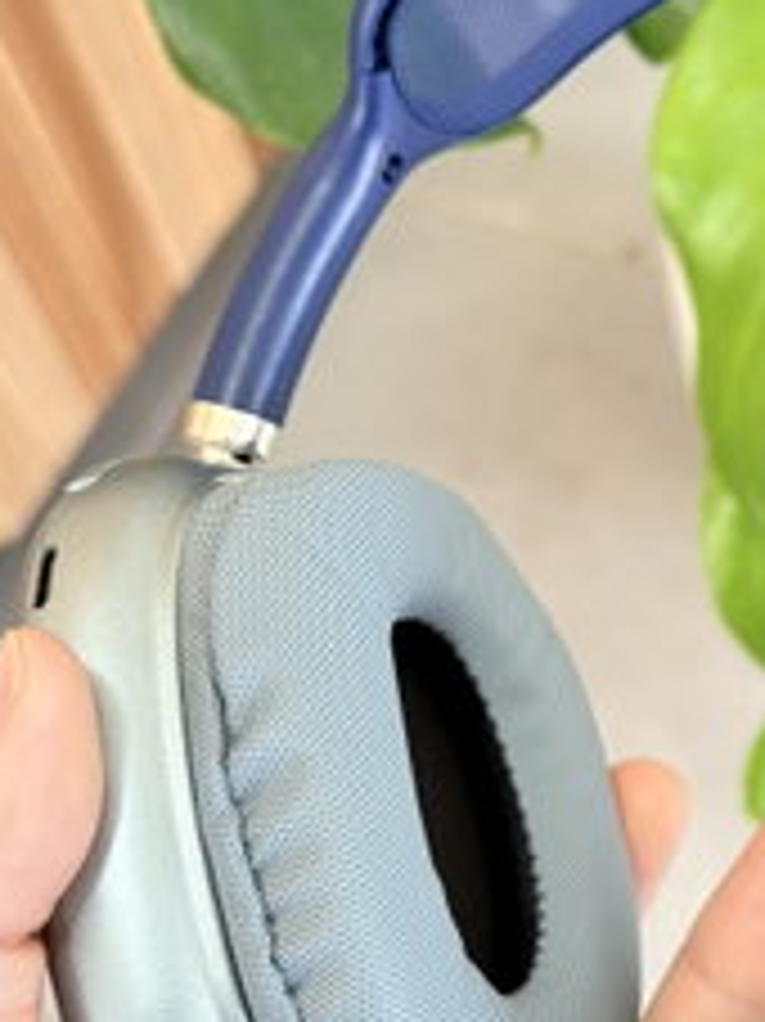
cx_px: 806
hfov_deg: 22.8
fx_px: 1799
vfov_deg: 31.4
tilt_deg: -61.6
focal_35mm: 61
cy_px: 687
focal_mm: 5.96
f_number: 1.6
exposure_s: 1/68
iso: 125
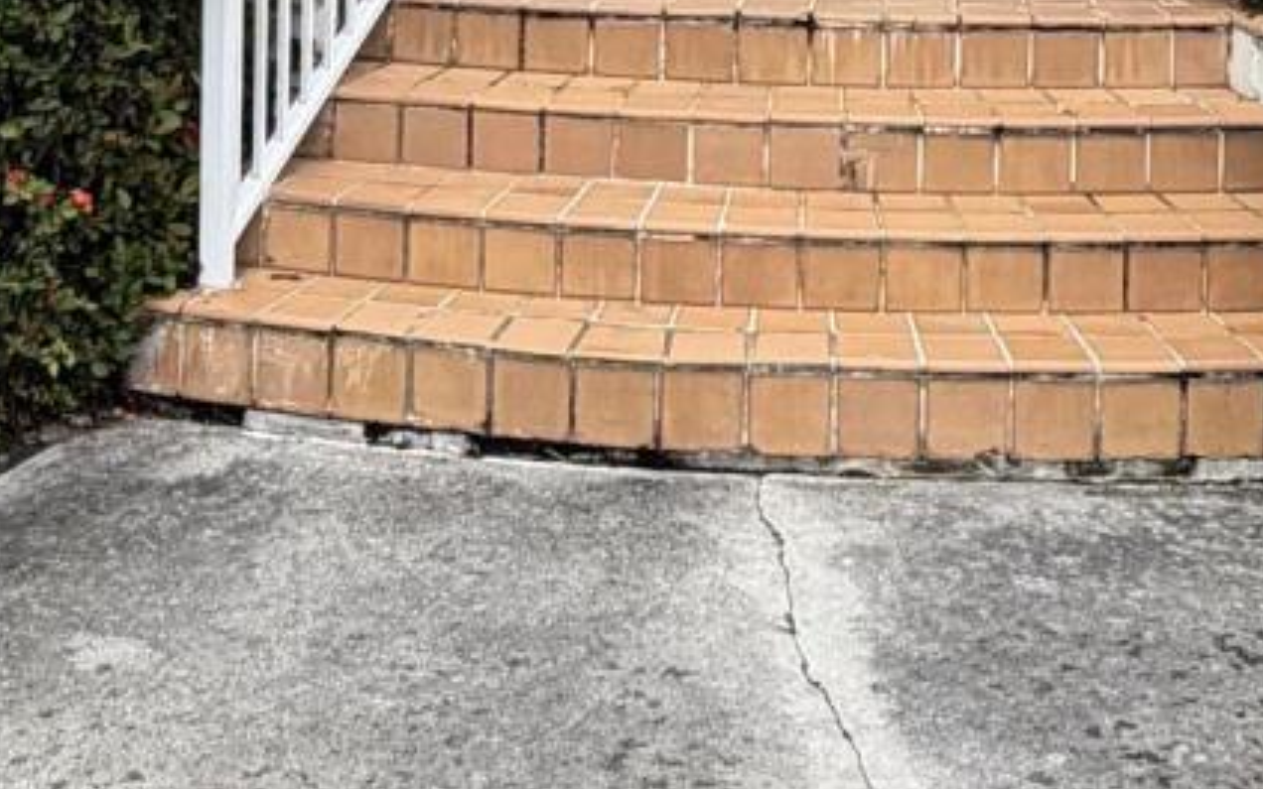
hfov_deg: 29.4
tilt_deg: +1.8
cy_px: -414
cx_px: 670
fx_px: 2409
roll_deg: -2.3
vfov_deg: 16.8
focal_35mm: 70
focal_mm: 2.22
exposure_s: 1/607
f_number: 2.2
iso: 40
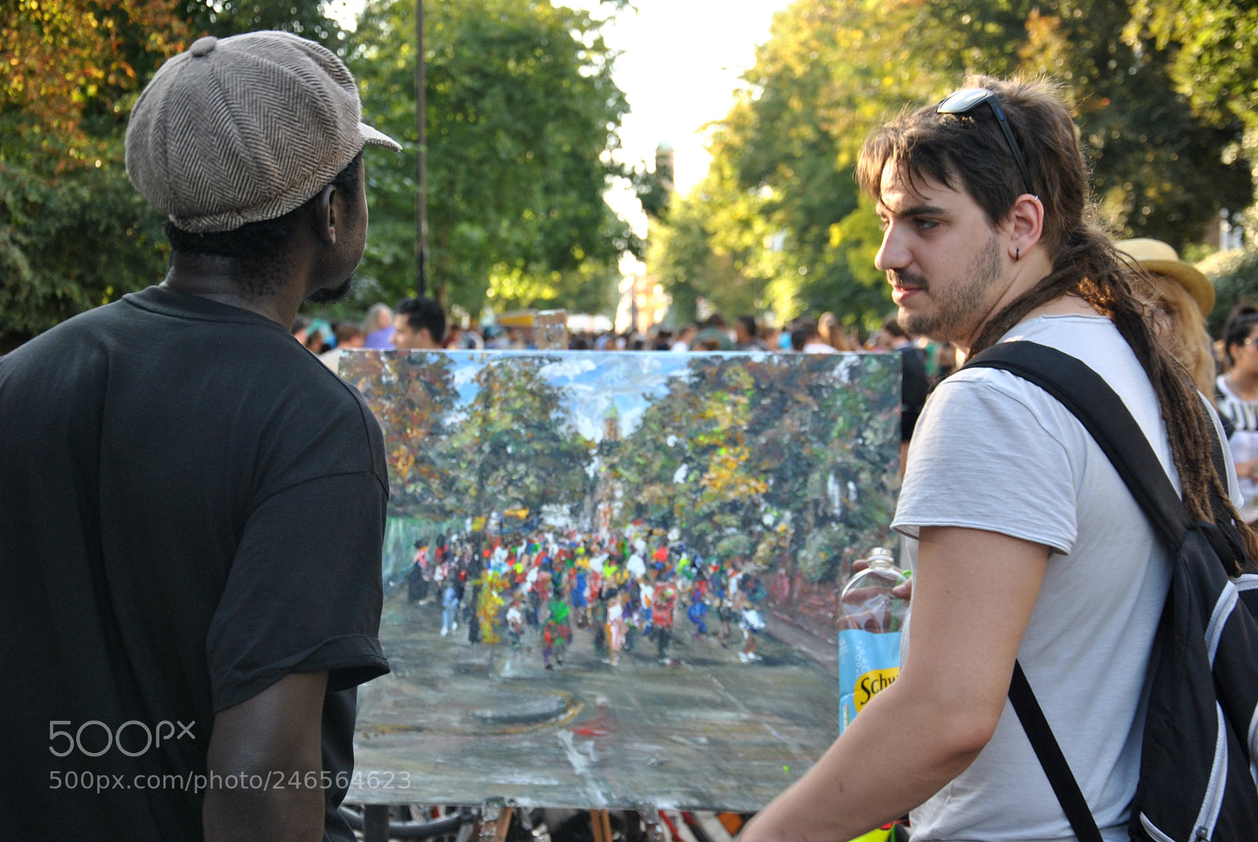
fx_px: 2362
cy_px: 421
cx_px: 629
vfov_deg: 20.2
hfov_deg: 29.8
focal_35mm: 68
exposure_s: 1/100
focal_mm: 45
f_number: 4.8
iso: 200
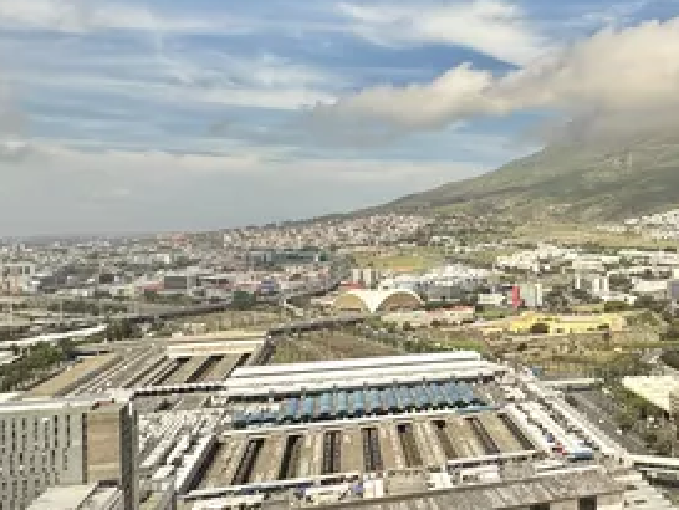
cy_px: 226
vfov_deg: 35.1
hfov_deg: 41.0
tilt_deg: -0.5
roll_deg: +0.8
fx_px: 805
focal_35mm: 41
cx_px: 652
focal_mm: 2.22
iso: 50
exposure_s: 1/812
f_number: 2.2
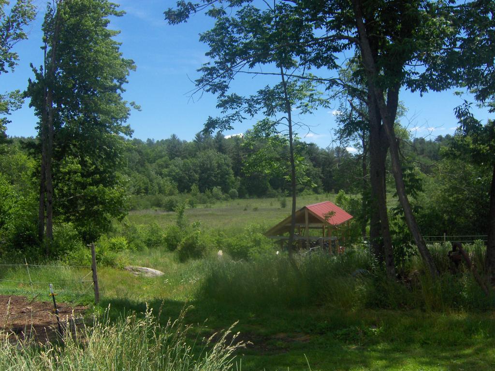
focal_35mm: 35
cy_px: 186
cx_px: 248
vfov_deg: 40.7
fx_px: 500
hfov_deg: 52.6
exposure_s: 1/862
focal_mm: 7.5
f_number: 4.3
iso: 100
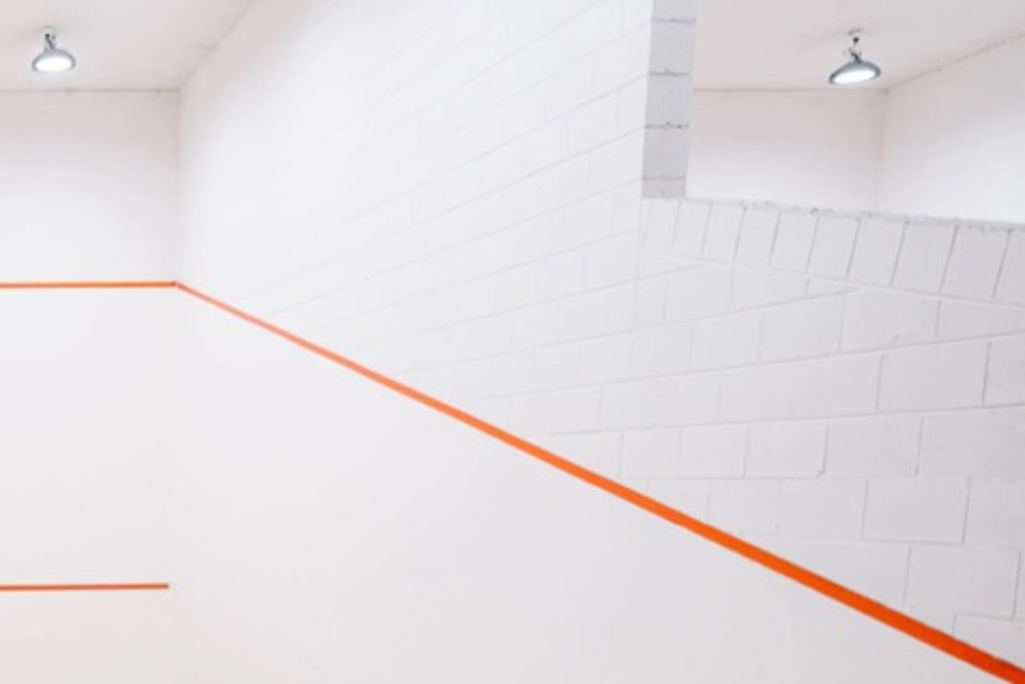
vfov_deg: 26.8
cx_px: -189
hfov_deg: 34.2
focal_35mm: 47
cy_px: 713
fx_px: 1338
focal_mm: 16
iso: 640
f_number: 3.5
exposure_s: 1/200
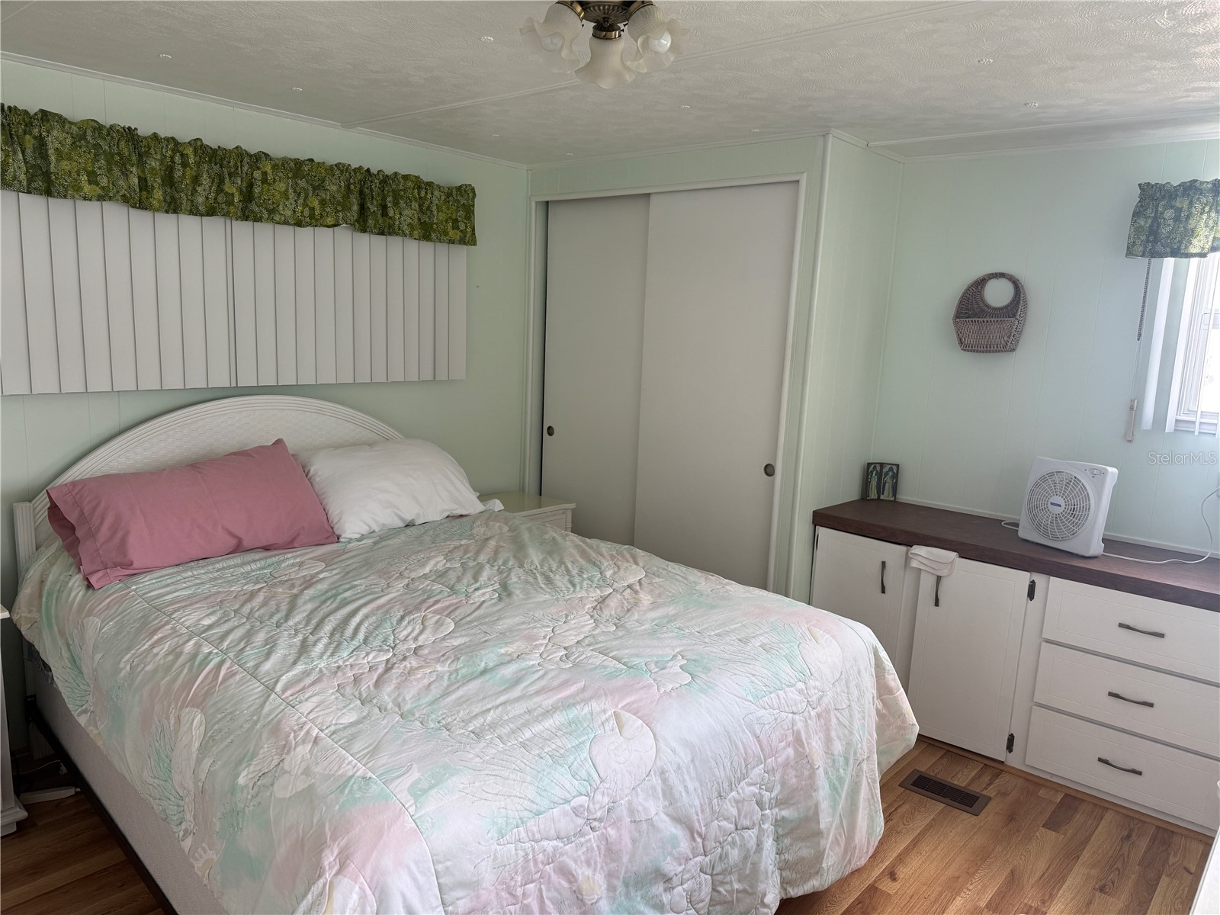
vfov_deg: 56.8
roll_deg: -2.6
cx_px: 610
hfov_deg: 71.6
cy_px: 458
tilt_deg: -8.9
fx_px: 846
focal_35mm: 24
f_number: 1.78
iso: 100
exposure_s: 1/121
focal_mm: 6.76
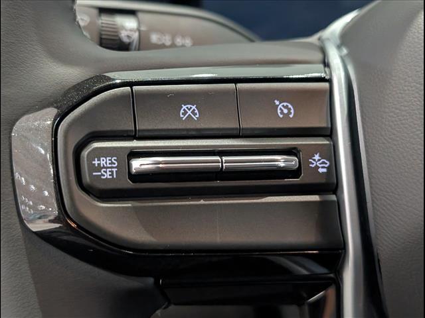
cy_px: 159
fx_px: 602
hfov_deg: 38.9
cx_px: 212
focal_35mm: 49
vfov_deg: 29.7
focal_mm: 6.9
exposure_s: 1/120
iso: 1201
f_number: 1.68
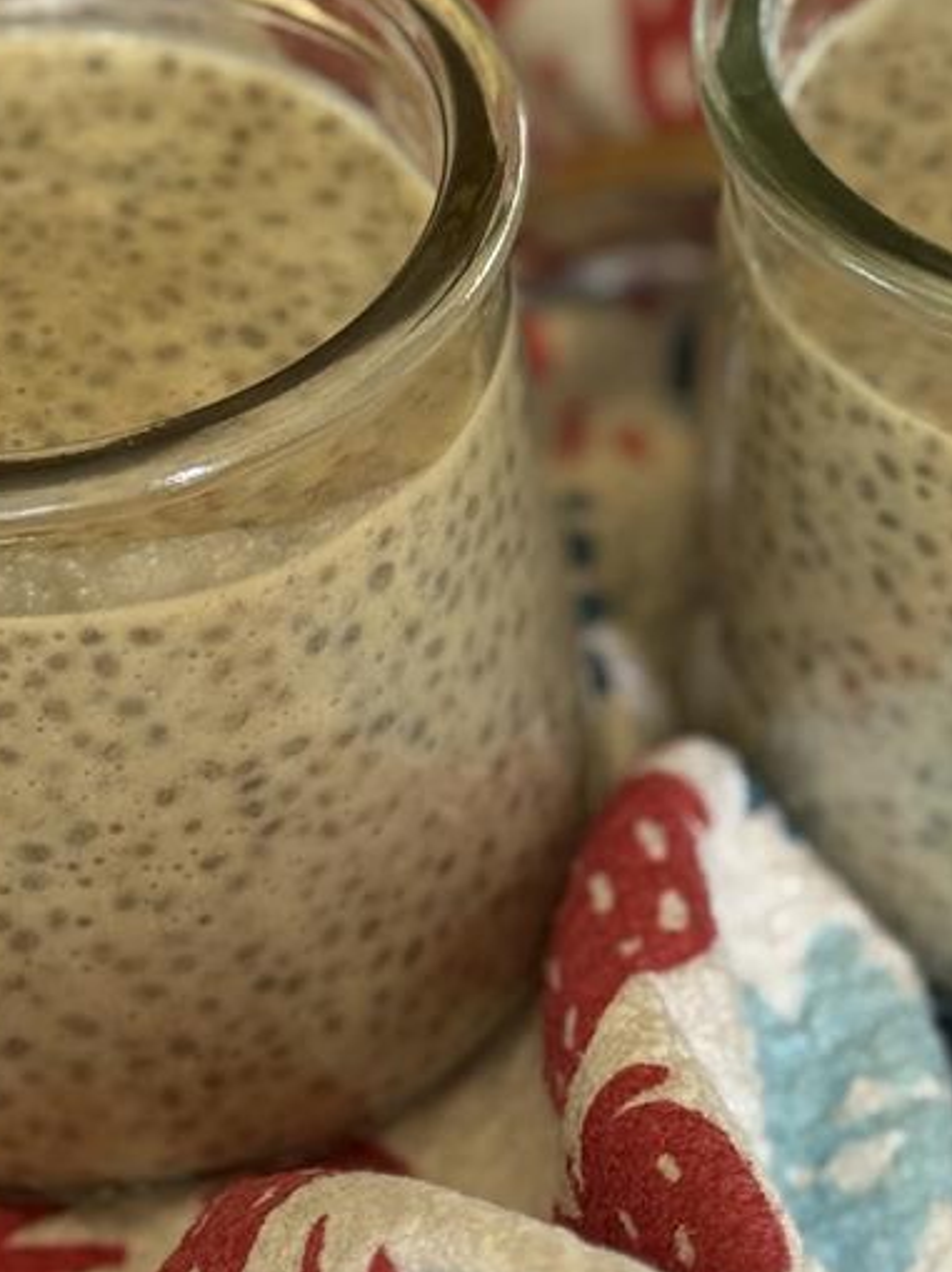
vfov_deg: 13.1
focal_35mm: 151
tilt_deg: -45.4
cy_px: 655
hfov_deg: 9.8
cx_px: 705
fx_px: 5544
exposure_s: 1/92
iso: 100
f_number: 1.78
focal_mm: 6.76
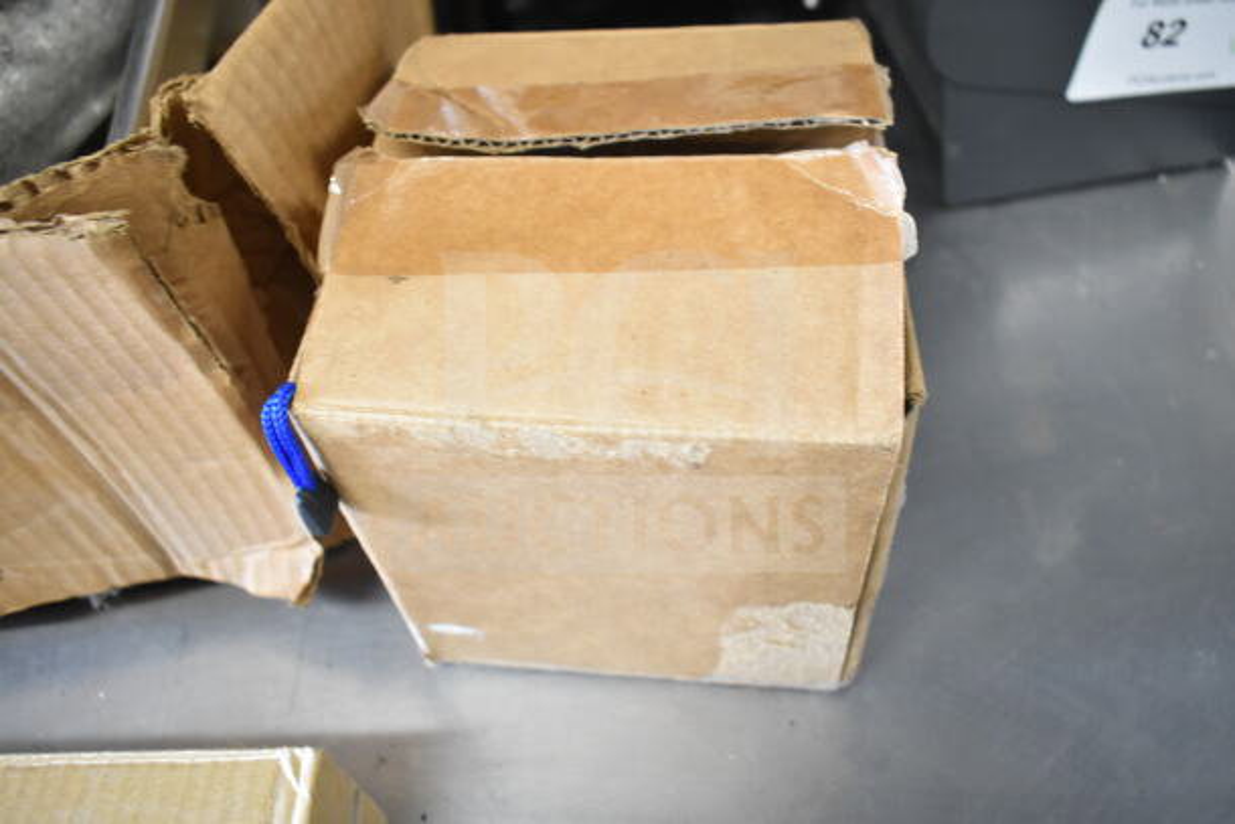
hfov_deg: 61.9
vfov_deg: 43.6
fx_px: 1029
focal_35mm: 30
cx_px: 618
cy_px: 412
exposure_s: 1/40
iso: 1600
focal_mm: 20
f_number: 3.5
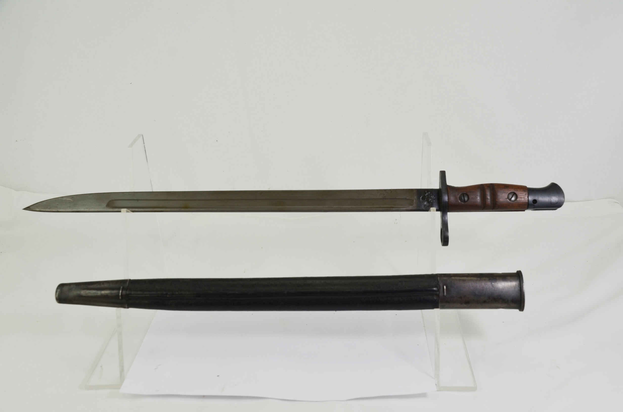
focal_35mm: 39
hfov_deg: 49.6
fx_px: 674
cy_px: 206
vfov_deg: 34.1
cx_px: 312
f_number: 6.3
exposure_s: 1/160
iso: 200
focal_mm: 26
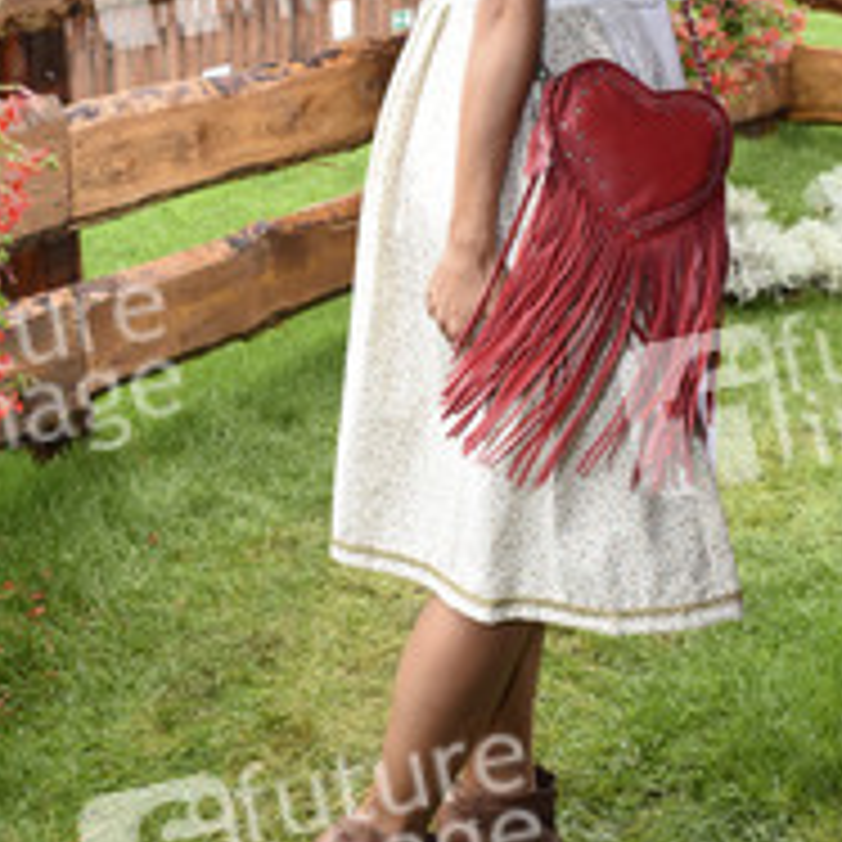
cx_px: 441
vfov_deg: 28.0
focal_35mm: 60
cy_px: 167
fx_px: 1651
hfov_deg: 28.6
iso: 560
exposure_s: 1/125
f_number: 5.6
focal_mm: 22
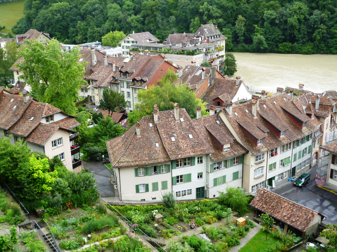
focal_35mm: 41
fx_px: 399
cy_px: 126
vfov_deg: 35.1
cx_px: 168
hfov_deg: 45.8
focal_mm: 7.3
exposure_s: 1/80
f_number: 3.7
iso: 100
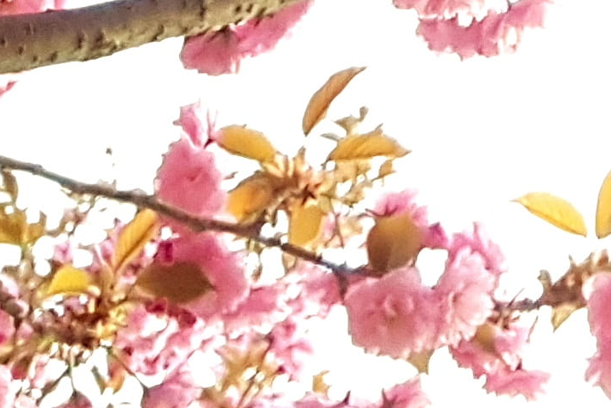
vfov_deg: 8.0
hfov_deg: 12.5
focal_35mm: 152
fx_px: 2580
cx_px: 1053
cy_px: -710
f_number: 1.7
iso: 320
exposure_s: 1/500
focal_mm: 4.2
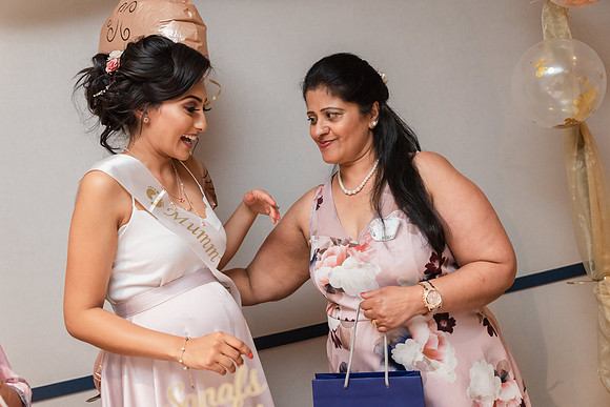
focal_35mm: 38
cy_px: 204
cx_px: 305
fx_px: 644
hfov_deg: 50.7
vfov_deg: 35.1
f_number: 4
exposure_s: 1/160
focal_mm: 38
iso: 2500
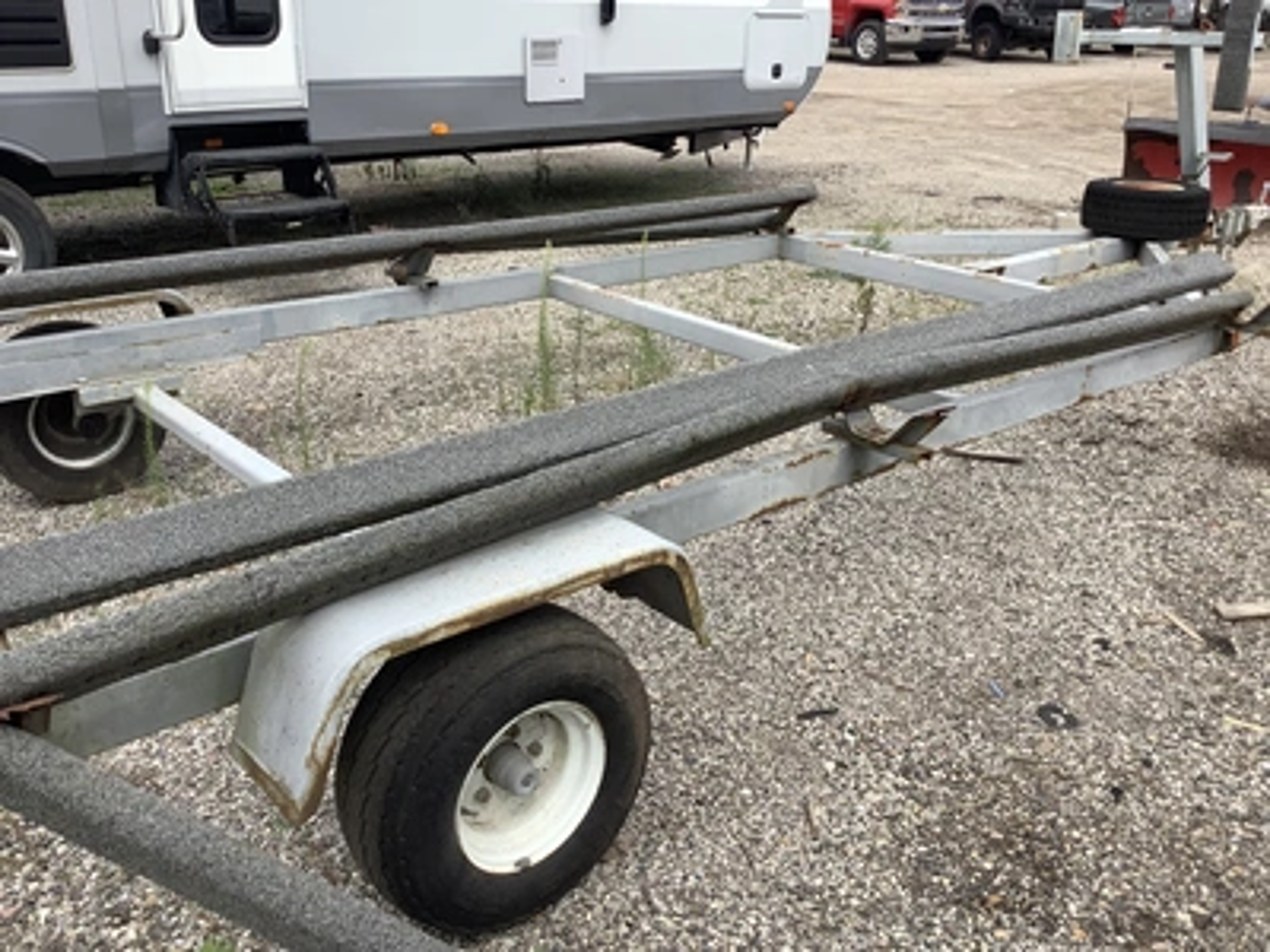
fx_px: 1137
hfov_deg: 58.4
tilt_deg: -24.1
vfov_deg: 45.4
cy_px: 476
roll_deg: +0.4
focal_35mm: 31
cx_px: 635
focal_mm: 3.3
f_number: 2.4
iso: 25
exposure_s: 1/641
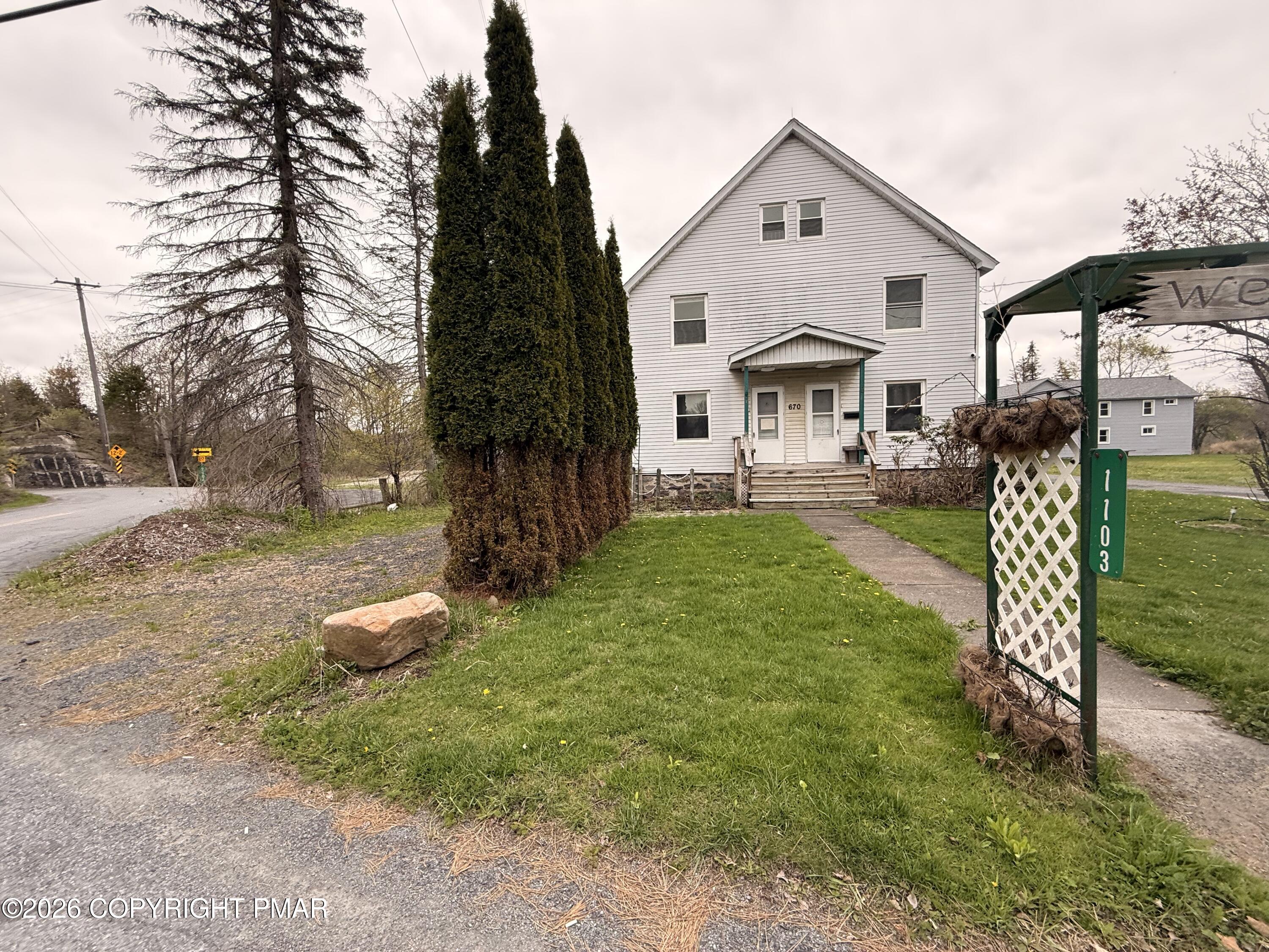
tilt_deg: -2.8
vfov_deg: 85.7
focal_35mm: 14
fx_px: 513
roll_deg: +2.2
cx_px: 634
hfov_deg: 102.1
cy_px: 476
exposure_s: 1/186
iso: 64
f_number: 2.2
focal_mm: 2.22
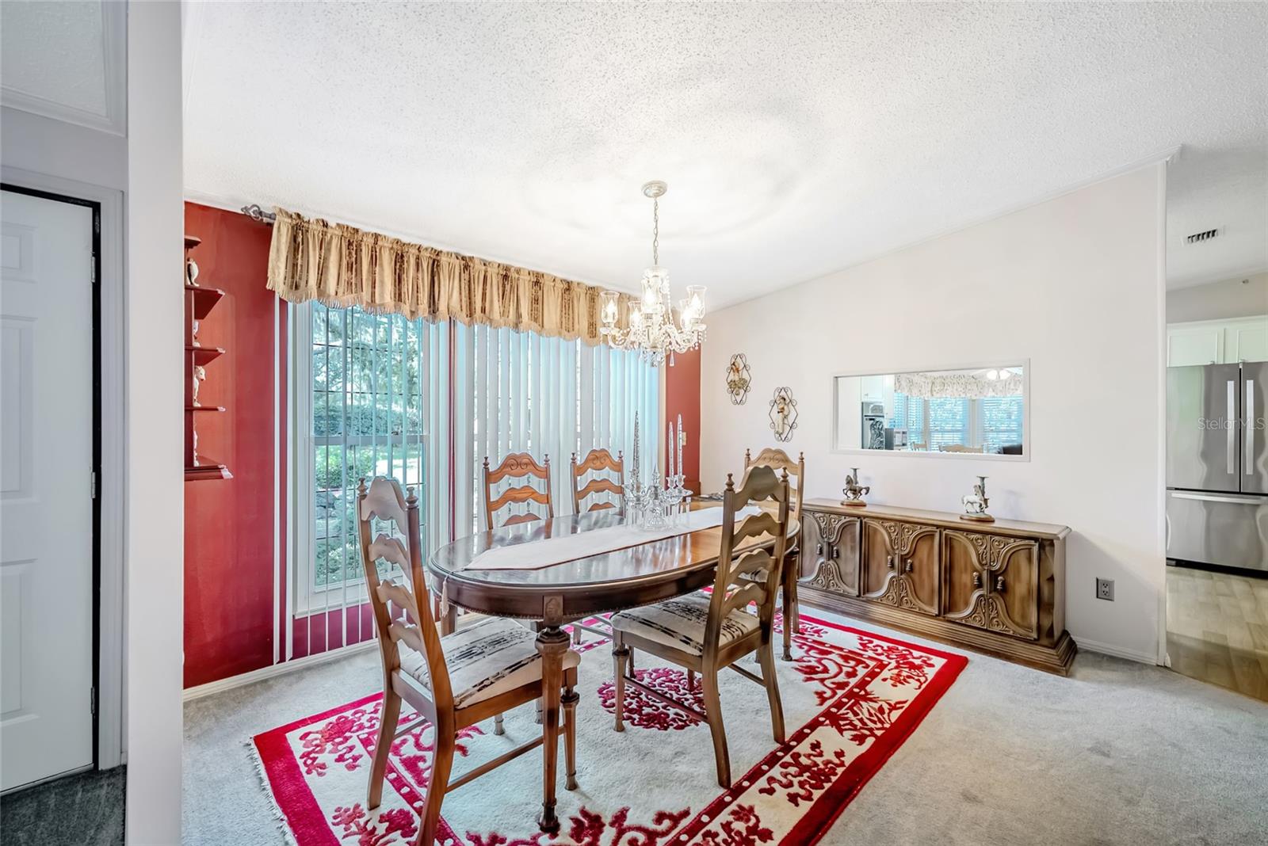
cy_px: 423
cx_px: 634
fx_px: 493
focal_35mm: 14
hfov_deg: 104.2
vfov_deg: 81.3
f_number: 4
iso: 2500
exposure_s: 1/1000
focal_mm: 14
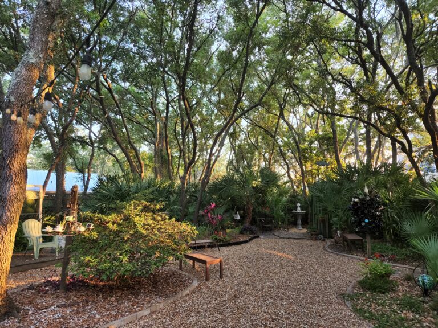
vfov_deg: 58.9
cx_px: 219
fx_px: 291
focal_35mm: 23
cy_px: 164
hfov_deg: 73.9
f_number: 1.8
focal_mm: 5.4
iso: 100
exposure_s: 1/180
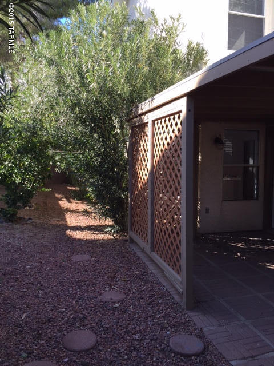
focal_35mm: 29
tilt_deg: -4.1
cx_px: 137
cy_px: 183
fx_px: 306
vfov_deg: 61.7
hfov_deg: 48.2
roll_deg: +0.0
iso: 32
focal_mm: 4.15
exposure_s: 1/408
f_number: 2.2
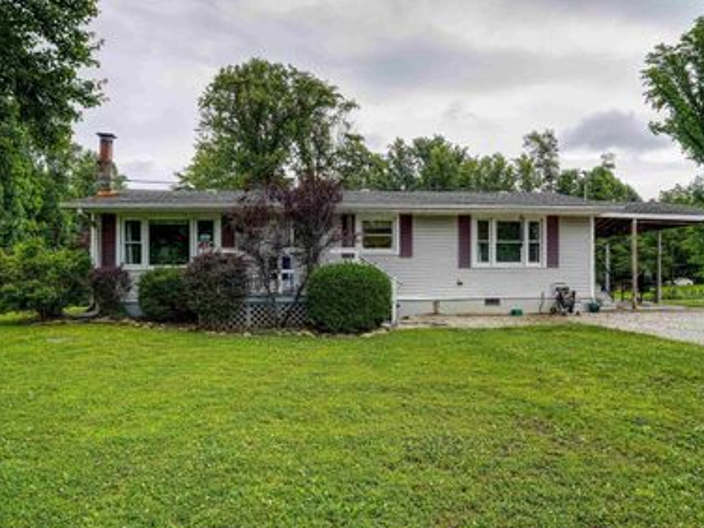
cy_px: 269
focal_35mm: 24
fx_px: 491
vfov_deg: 56.5
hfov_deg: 71.2
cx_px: 376
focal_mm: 12.6
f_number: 9
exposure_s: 1/30
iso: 100
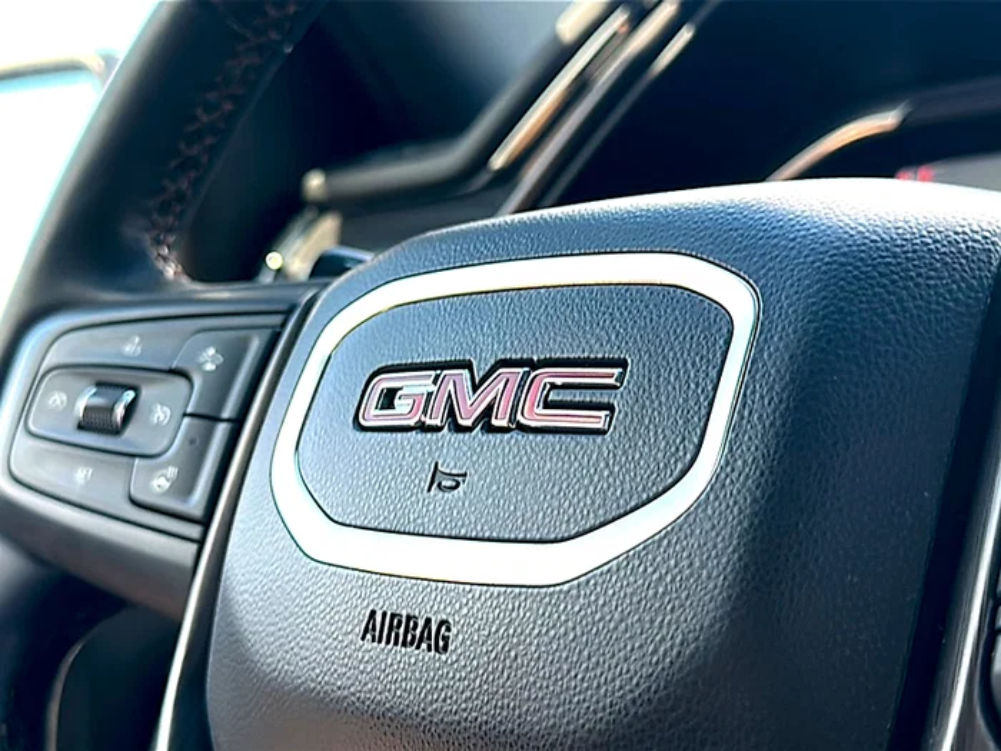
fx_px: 1128
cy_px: 376
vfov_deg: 36.8
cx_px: 500
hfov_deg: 47.9
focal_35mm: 39
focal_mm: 6.86
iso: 64
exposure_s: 1/113
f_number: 1.78
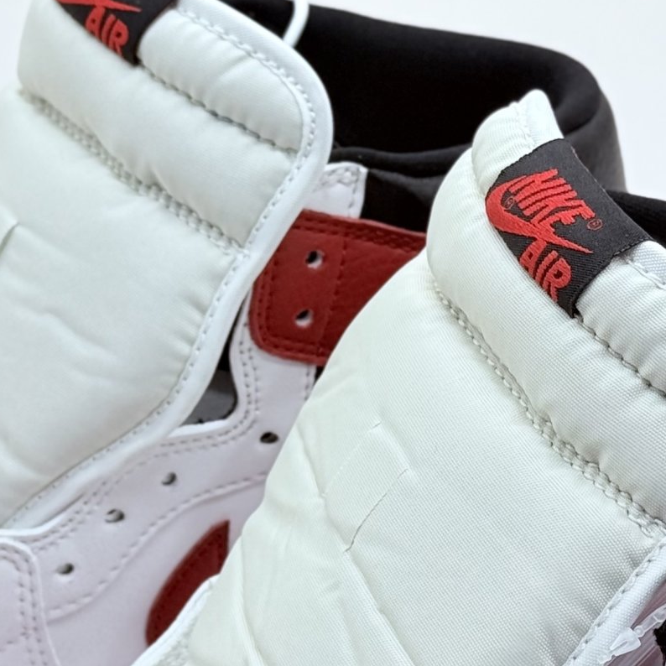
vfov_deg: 30.0
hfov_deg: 29.9
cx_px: 429
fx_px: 1241
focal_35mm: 57
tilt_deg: -23.7
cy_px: 331
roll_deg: +0.4
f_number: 1.78
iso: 64
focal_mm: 6.76
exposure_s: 1/587
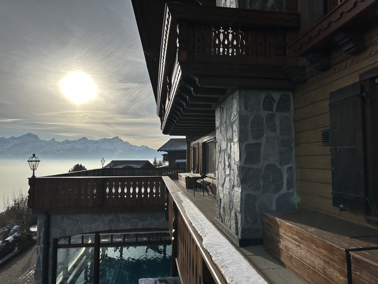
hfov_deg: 71.6
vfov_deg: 56.8
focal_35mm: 24
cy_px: 142
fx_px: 262
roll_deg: -0.3
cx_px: 189
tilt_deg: +4.0
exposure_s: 1/12048
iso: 80
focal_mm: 6.86
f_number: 1.78
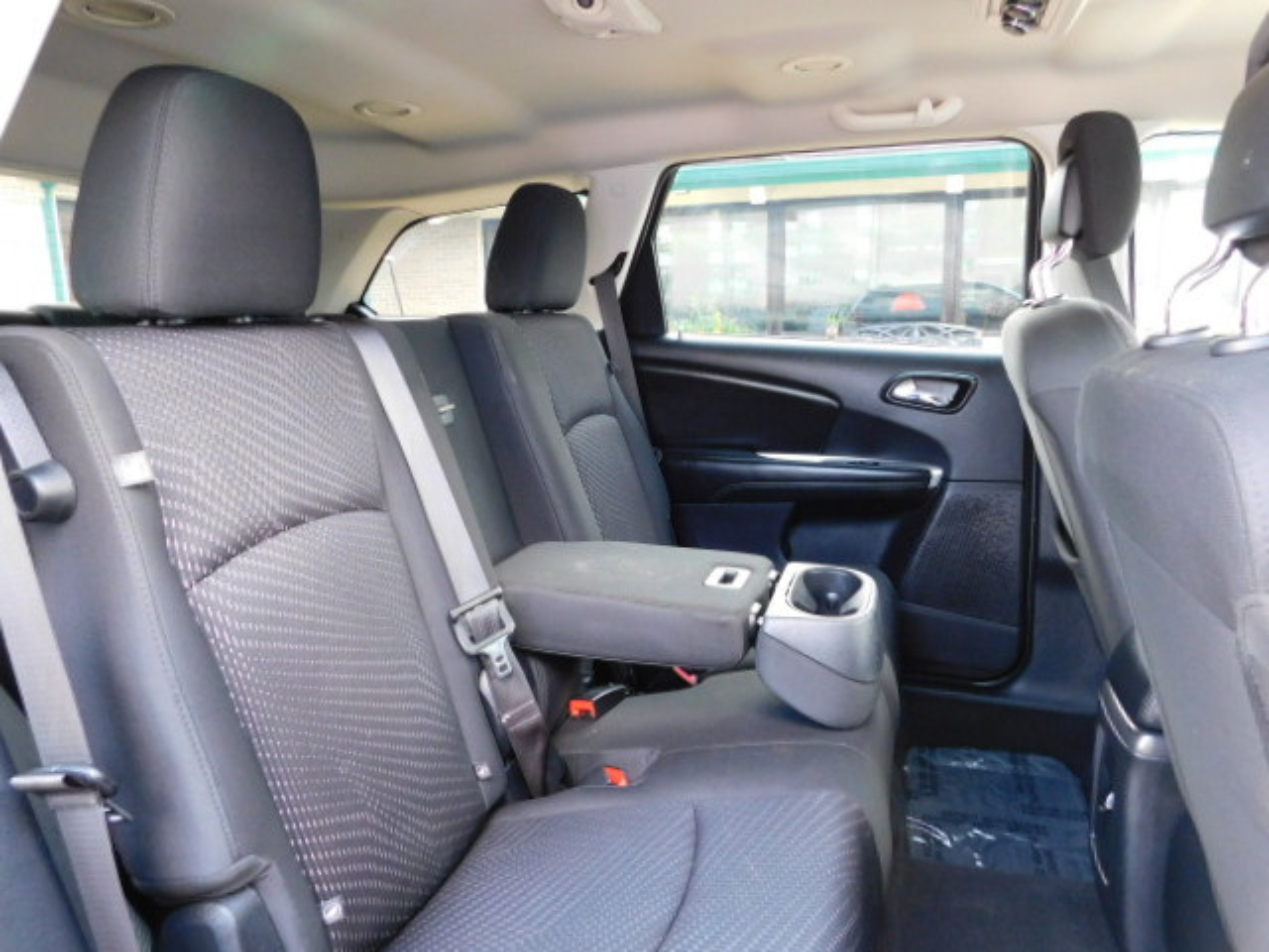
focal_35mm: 23
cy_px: 476
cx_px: 634
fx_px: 843
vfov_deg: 58.9
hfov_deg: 73.9
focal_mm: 4
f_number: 3
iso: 320
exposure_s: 1/30
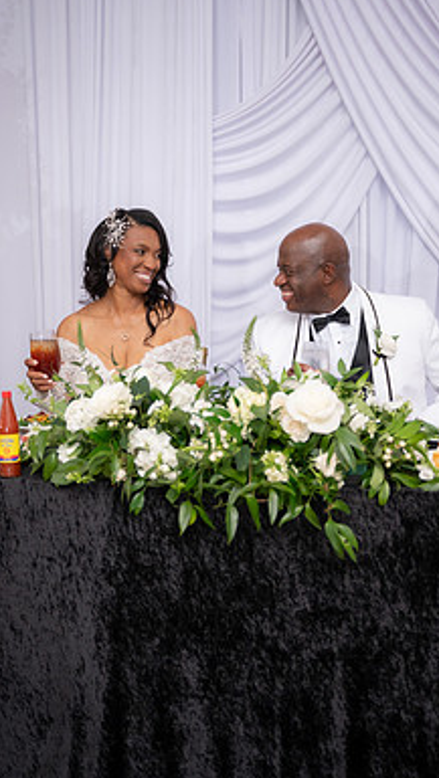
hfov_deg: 21.9
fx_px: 1136
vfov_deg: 37.8
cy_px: 396
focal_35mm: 55
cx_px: 236
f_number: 2.8
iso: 2000
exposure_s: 1/250
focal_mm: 45
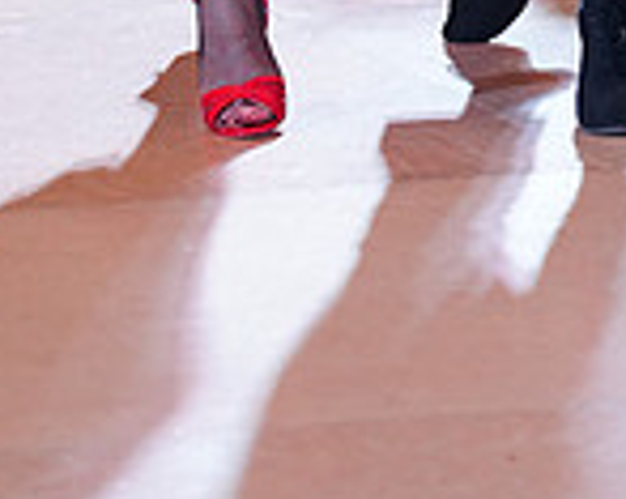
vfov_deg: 3.2
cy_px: -695
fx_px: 8857
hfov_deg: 4.0
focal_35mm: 479
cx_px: 351
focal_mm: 129
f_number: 2.8
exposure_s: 1/320
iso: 2000
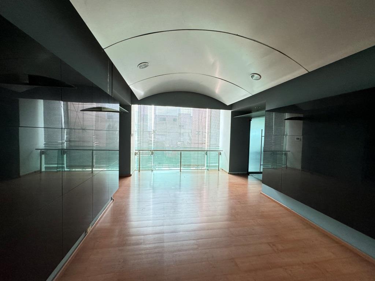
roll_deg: -1.2
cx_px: 188
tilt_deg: -2.0
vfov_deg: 85.7
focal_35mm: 14
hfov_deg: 102.1
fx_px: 152
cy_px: 140
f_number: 2.2
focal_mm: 2.22
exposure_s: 1/99
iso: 320
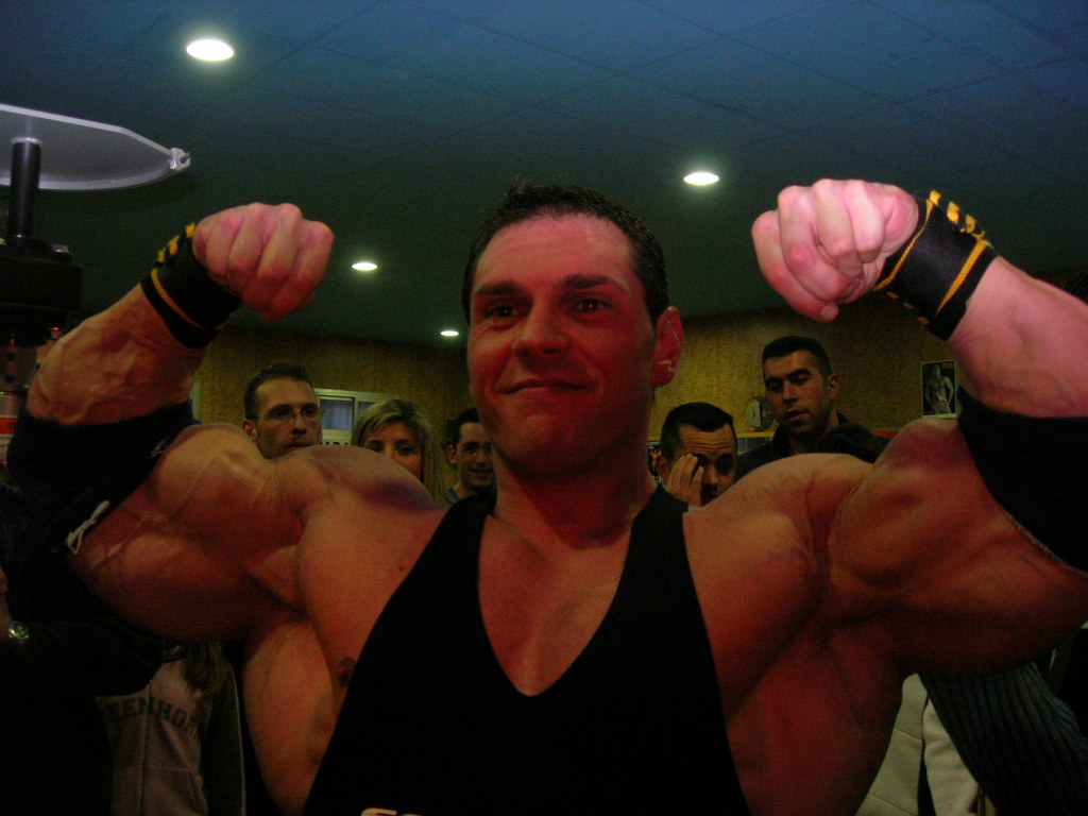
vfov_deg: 37.7
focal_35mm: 38
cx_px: 544
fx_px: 1194
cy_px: 408
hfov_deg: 49.0
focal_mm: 7.8
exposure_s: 1/60.1
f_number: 2.8
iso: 200
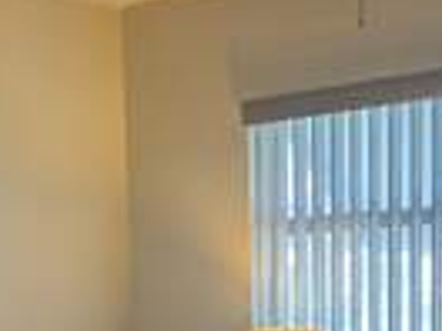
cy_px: 423
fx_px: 1111
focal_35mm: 87
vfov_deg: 16.1
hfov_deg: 22.4
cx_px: 144
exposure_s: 1/60
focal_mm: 6.76
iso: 125
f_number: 1.78
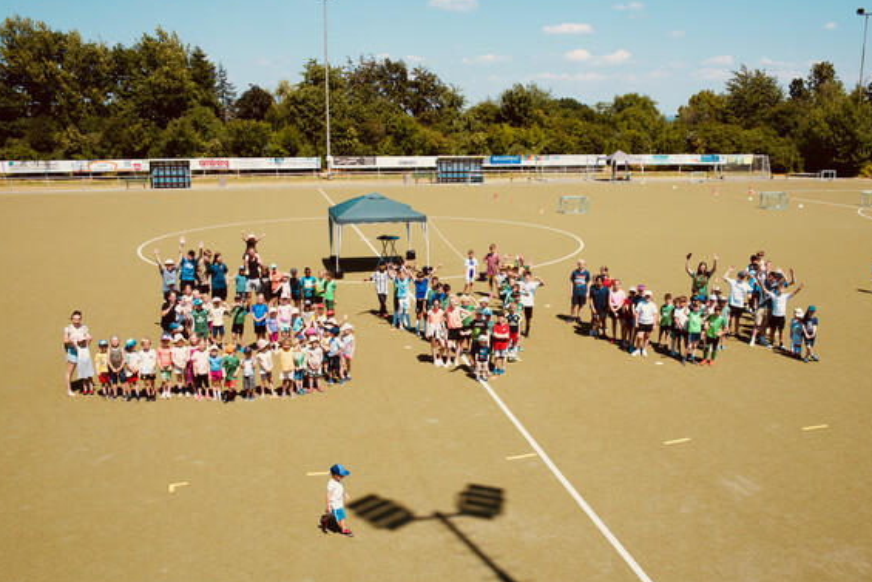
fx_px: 824
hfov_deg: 55.8
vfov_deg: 38.9
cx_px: 457
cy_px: 303
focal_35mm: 34
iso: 100
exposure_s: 1/250
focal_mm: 32
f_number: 8
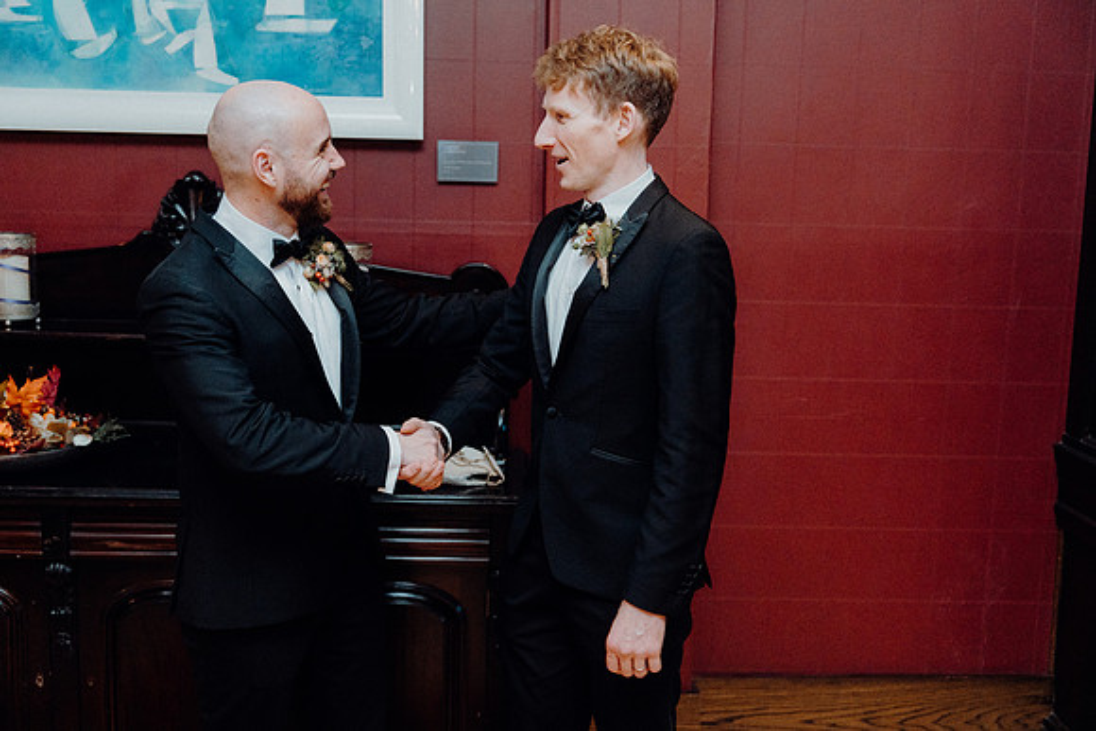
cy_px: 366
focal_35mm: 43
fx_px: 1309
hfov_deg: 45.4
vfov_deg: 31.2
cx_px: 548
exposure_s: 1/160
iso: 3200
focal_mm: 43
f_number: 3.5
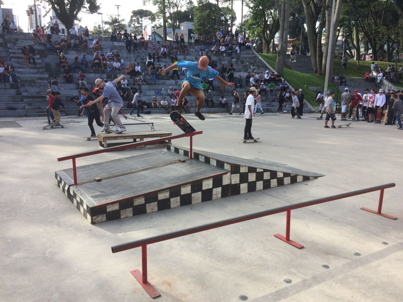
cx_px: 202
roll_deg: -0.4
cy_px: 151
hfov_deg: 61.7
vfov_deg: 48.2
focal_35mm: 29
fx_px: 338
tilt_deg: -10.8
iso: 32
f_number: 2.2
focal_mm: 4.15
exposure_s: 1/507
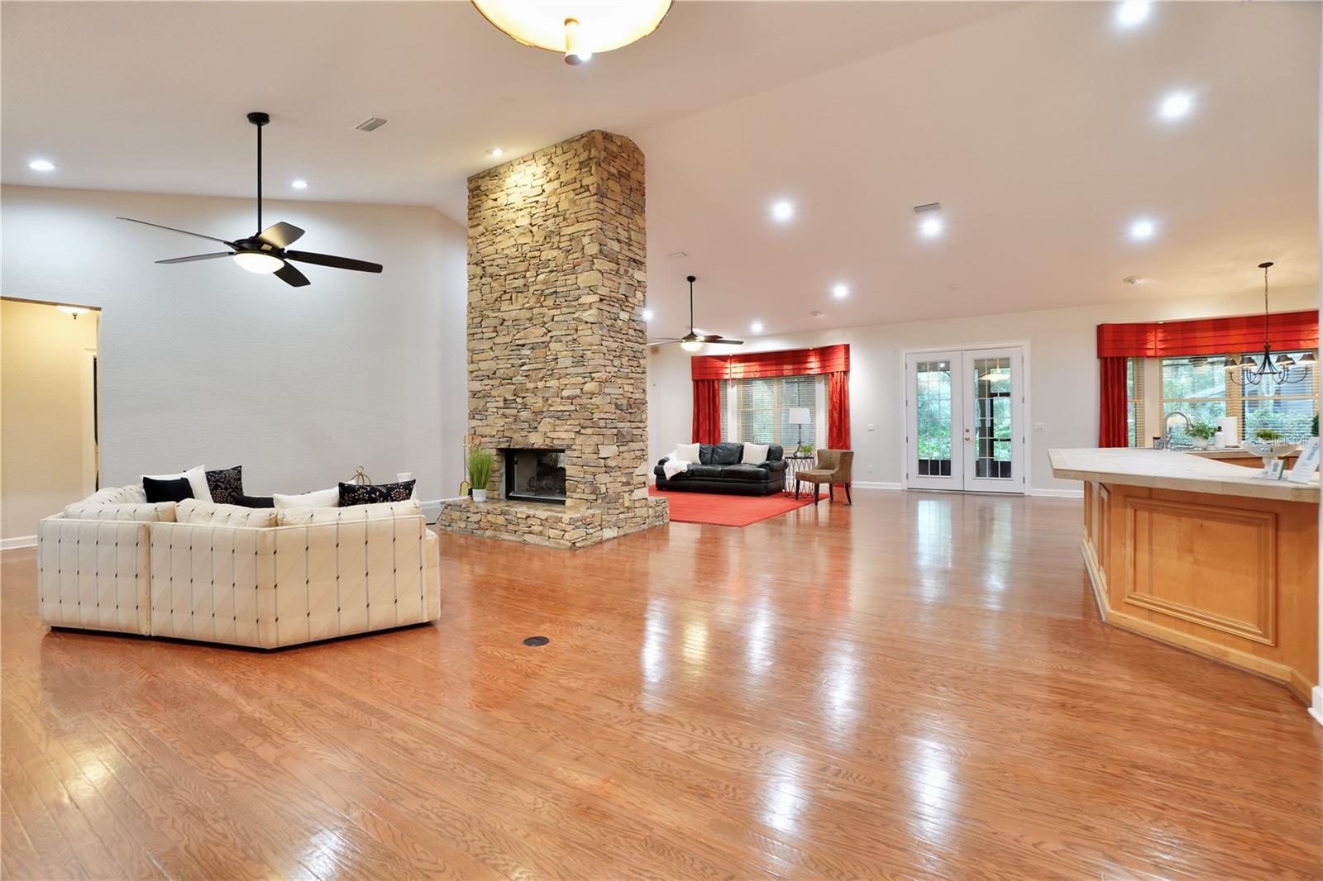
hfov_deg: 100.4
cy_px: 440
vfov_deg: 77.3
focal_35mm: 15
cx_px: 662
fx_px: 551
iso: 400
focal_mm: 10
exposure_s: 1/3
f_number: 7.1
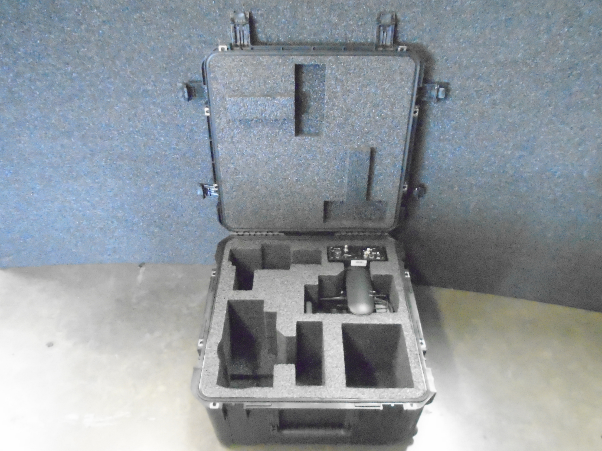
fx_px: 452
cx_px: 301
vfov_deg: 53.1
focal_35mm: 26
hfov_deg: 67.3
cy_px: 226
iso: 3200
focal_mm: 4.6
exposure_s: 1/40
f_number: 3.2
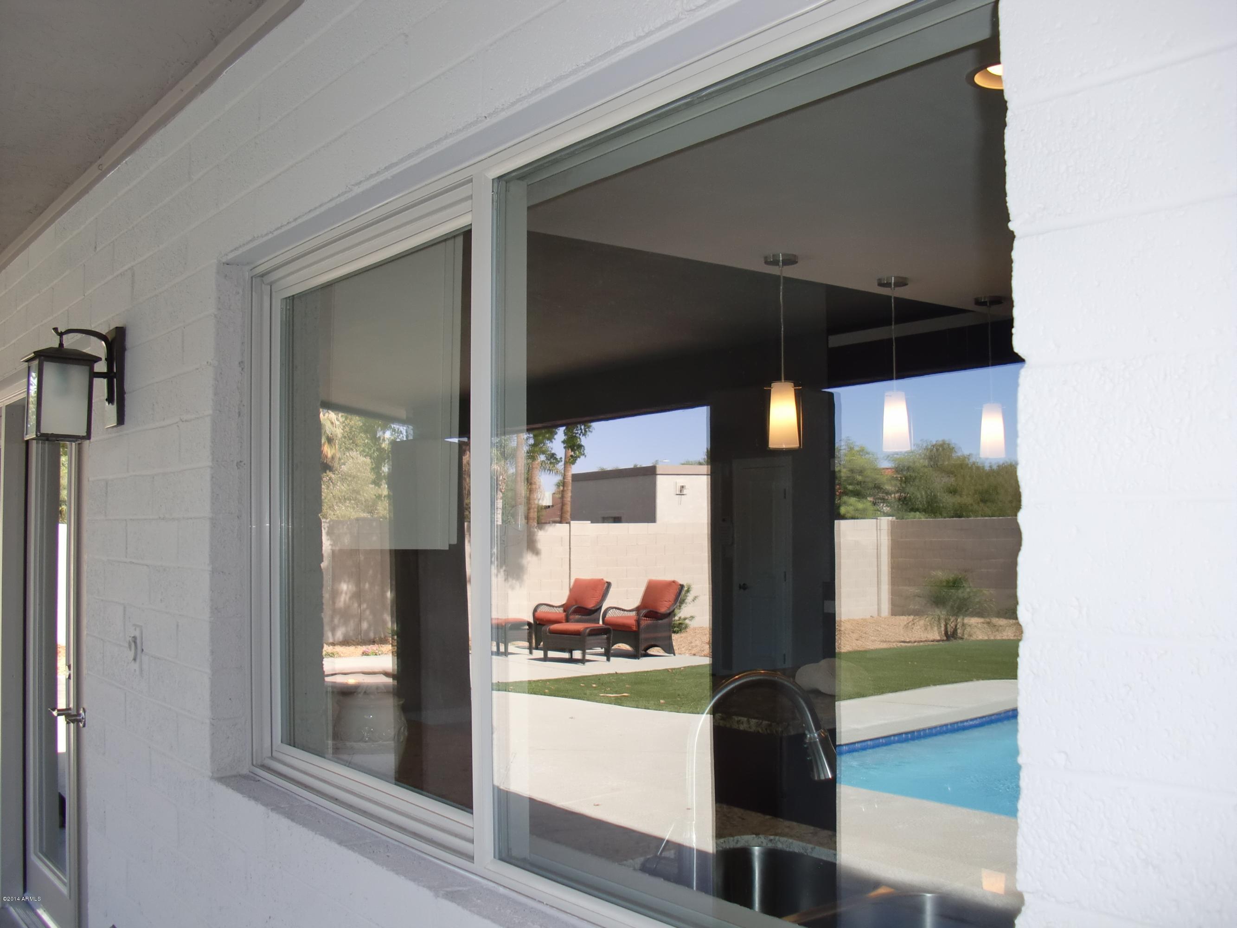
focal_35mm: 36
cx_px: 618
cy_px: 464
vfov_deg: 39.7
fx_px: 1286
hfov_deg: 51.4
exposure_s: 1/200
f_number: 2.8
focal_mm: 6.3
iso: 64
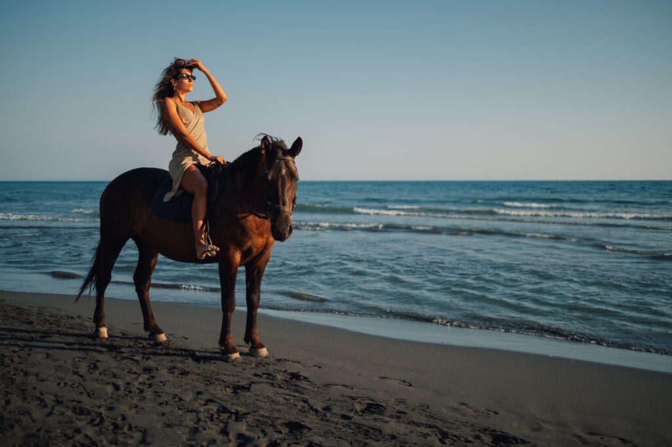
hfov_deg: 54.5
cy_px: 224
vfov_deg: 37.8
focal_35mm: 35
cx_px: 336
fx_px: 653
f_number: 1.8
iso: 50
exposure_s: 1/1250
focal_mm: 35
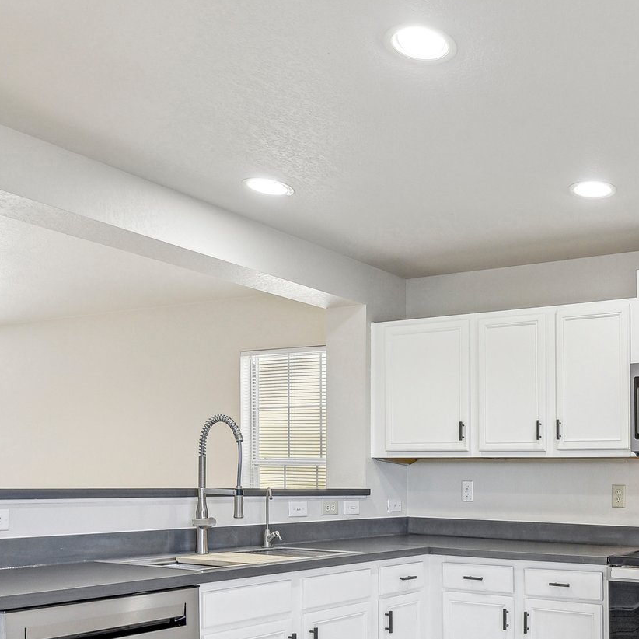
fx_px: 752
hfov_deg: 41.8
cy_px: 485
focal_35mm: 36
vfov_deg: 44.4
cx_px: 592
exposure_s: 1/20
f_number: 8
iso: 400
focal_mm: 17
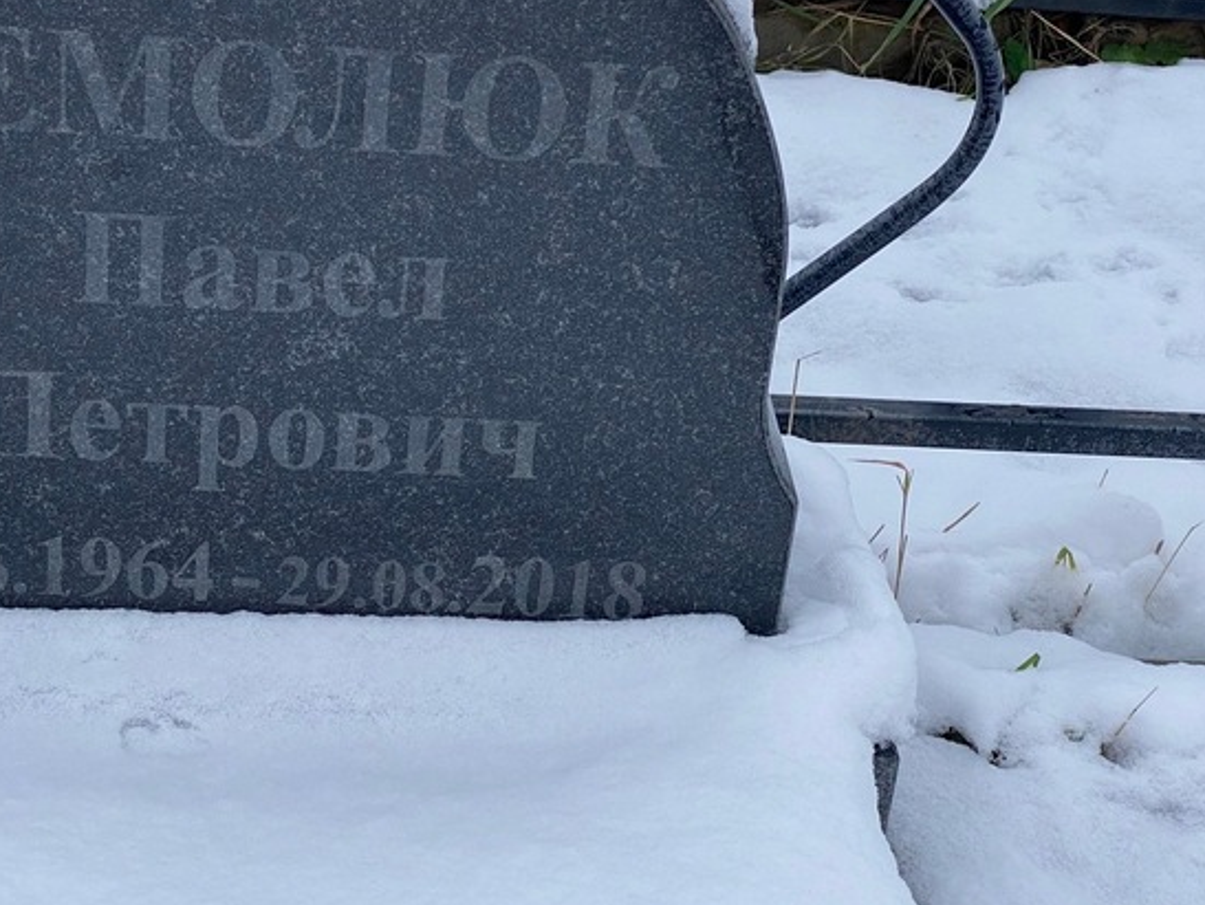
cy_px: 282
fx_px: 2647
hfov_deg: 25.6
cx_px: 438
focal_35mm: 76
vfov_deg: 19.3
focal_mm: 6
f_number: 2
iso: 20
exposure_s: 1/324
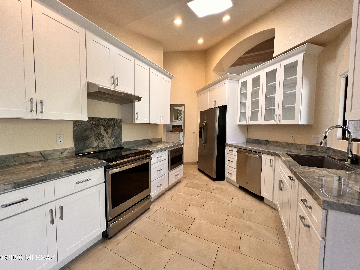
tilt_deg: -4.1
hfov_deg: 106.2
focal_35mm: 13
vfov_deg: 89.9
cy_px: 135
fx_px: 135
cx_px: 180
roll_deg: -0.9
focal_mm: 1.57
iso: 160
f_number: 1.8
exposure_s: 1/120
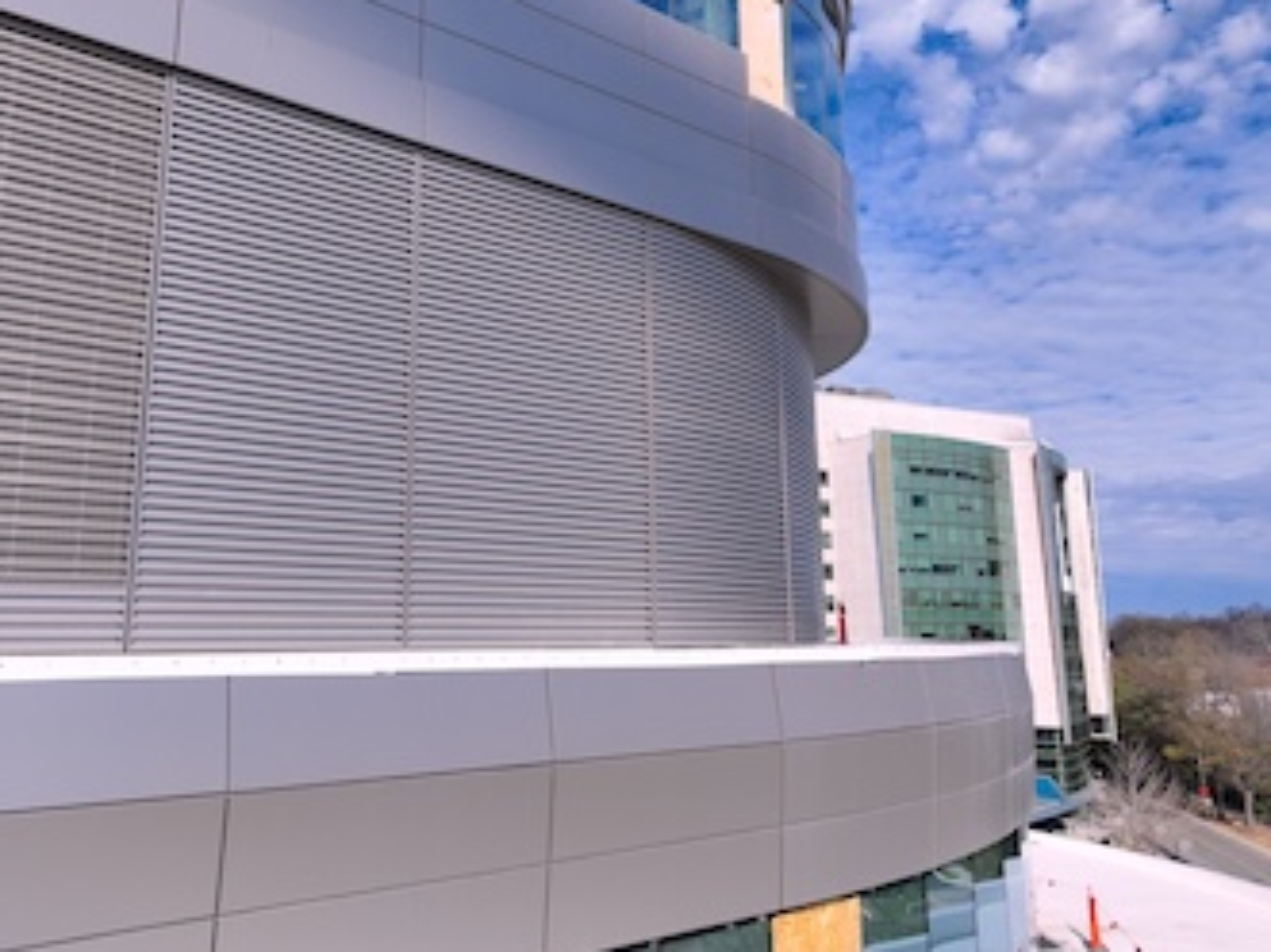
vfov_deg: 48.0
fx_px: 1064
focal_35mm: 29
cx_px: 553
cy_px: 403
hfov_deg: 61.5
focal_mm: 12.29
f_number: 2.8
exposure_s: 1/2500
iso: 100
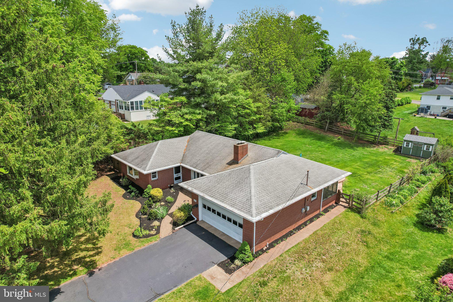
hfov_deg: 78.6
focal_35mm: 22
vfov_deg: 57.2
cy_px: 151
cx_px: 226
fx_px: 277
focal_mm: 8.4
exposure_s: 1/2500
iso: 110
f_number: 2.8
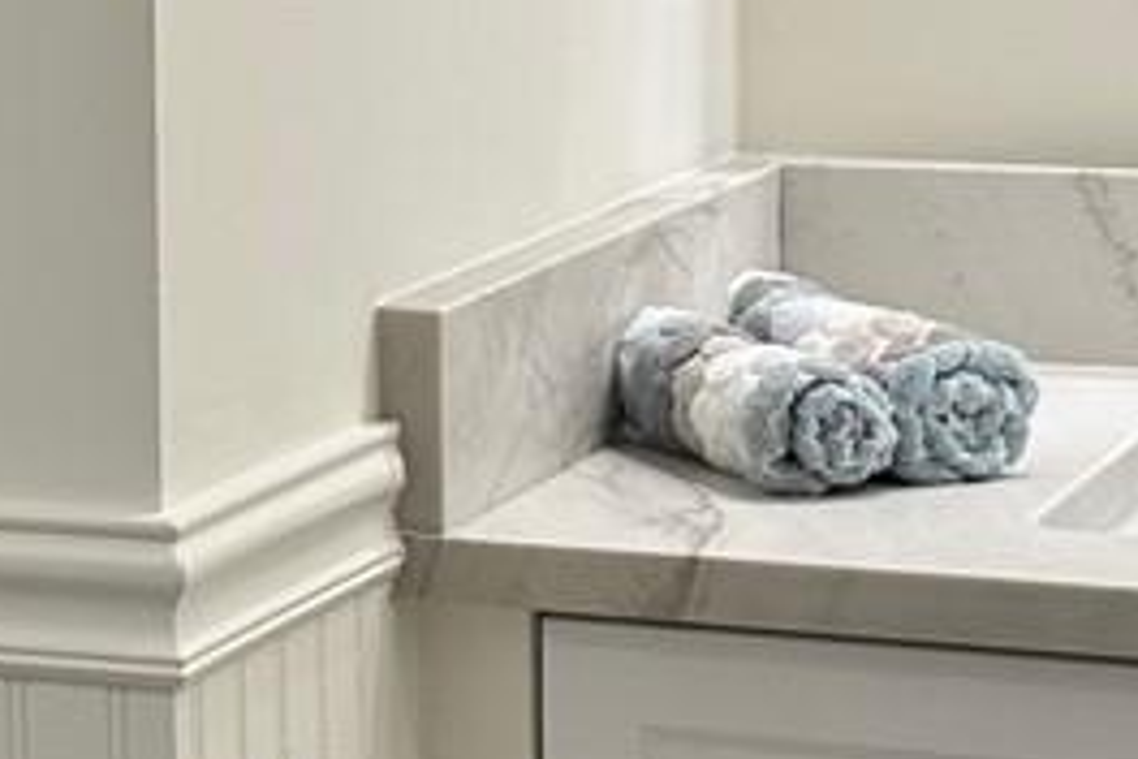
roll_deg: +1.1
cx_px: -237
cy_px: 306
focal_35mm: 151
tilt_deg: -7.7
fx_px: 4773
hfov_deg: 13.2
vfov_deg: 9.1
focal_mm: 6.86
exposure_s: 1/120
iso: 100
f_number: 1.78
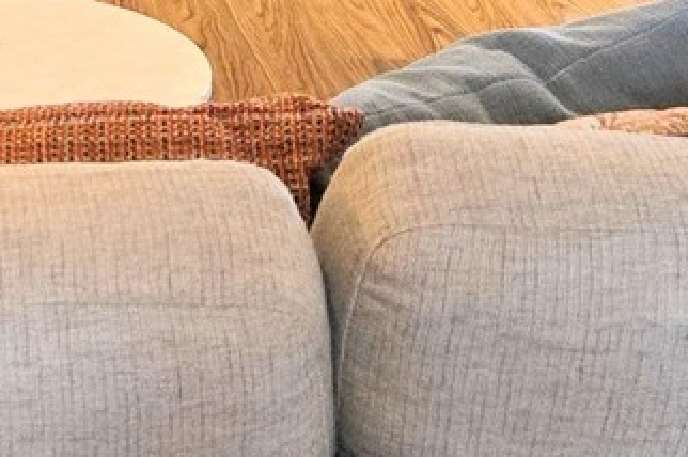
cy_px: -410
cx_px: -47
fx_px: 2272
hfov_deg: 16.7
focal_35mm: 119
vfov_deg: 10.7
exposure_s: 1/120
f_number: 1.8
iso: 200
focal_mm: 5.4
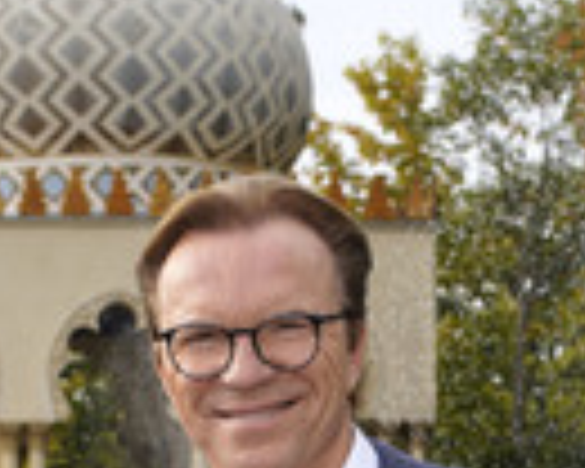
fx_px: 2251
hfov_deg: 14.8
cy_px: 572
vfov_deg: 11.6
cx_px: 349
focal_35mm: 130
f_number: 7.1
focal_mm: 40
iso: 200
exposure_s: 1/320
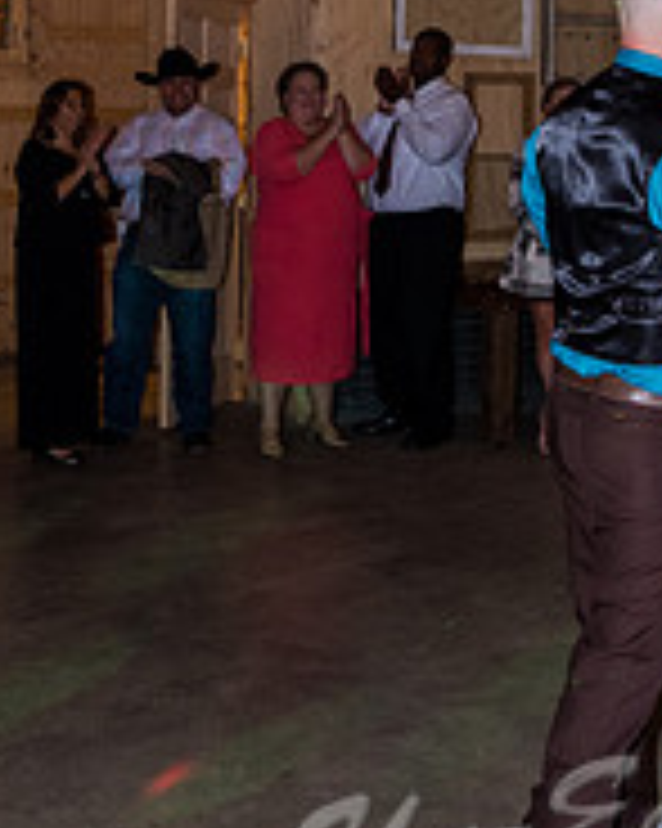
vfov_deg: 29.2
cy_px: 72
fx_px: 1520
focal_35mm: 62
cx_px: 612
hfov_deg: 23.8
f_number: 2.8
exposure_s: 1/200
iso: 1600
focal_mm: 18
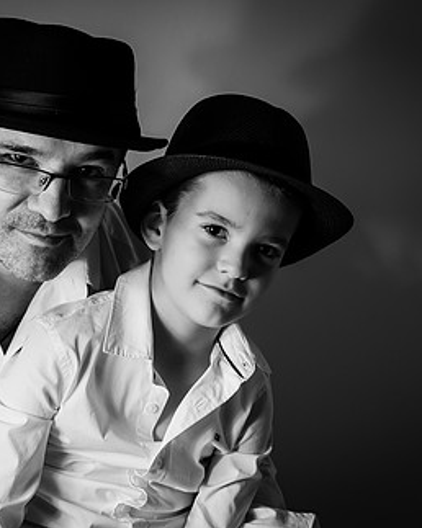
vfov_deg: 23.9
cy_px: 278
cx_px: 203
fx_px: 1250
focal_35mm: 80
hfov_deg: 19.2
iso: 100
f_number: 4
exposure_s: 1/80
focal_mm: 35
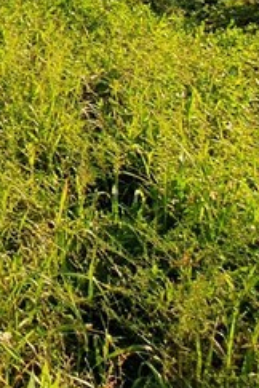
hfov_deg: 16.1
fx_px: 615
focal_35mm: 57
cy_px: -120
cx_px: -307
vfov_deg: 28.5
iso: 50
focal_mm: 1.8
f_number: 2.2
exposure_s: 1/854
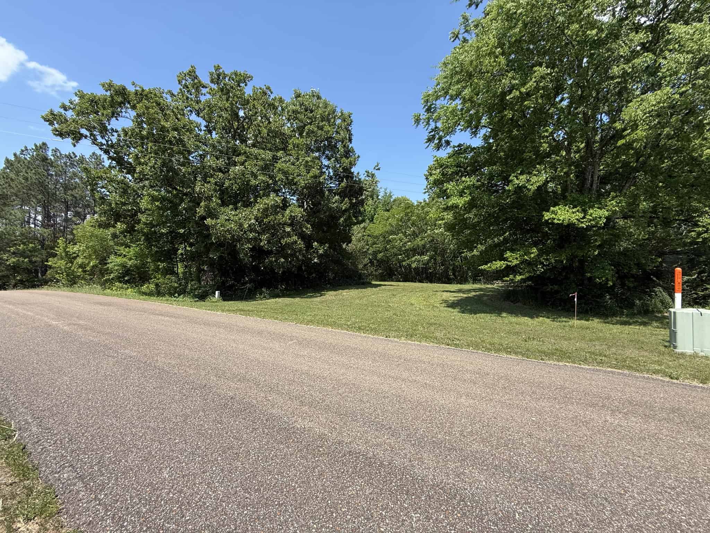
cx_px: 355
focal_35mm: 14
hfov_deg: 102.1
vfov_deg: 85.7
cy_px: 266
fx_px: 287
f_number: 2.2
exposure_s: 1/955
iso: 50
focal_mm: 2.2
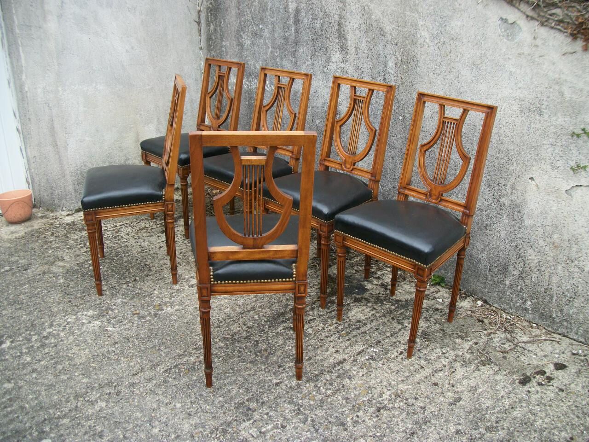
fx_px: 544
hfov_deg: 56.8
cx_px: 294
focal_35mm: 32
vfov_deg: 44.2
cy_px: 221
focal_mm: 5.7
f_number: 2.9
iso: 80
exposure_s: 1/200
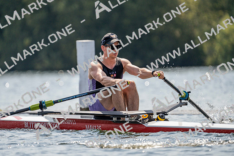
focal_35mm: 600
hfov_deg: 3.4
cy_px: 78
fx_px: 3901
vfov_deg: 2.3
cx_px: 117
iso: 250
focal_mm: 600
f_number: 6.3
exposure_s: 1/1600
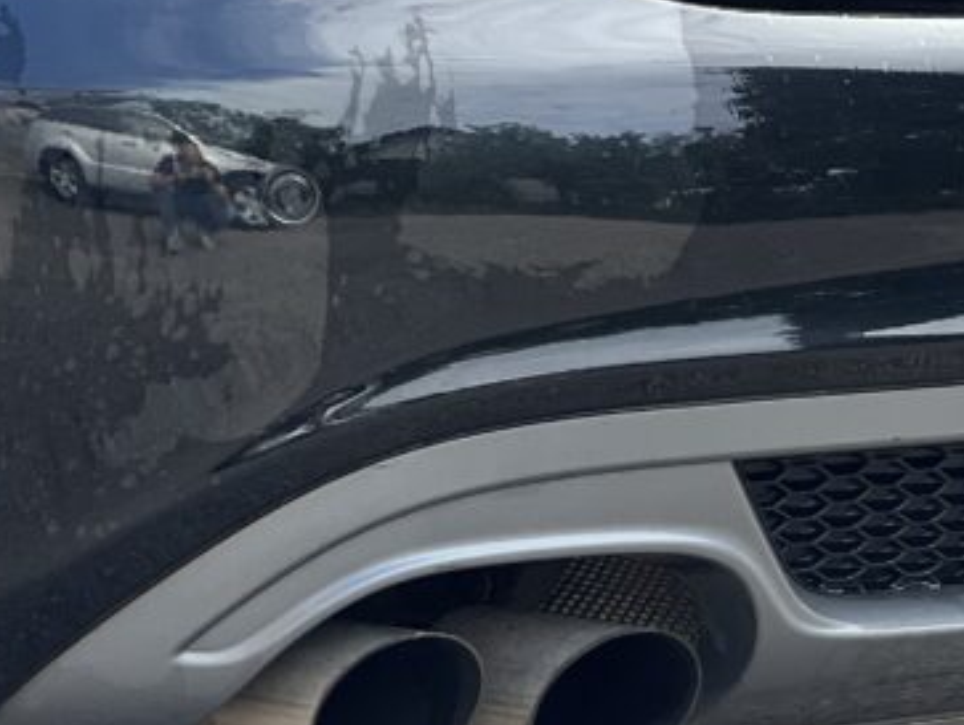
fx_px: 6049
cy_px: 937
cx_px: 1155
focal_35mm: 217
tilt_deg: -10.6
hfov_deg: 9.0
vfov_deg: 6.8
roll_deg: -0.2
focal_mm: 9
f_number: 2.8
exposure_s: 1/121
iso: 32
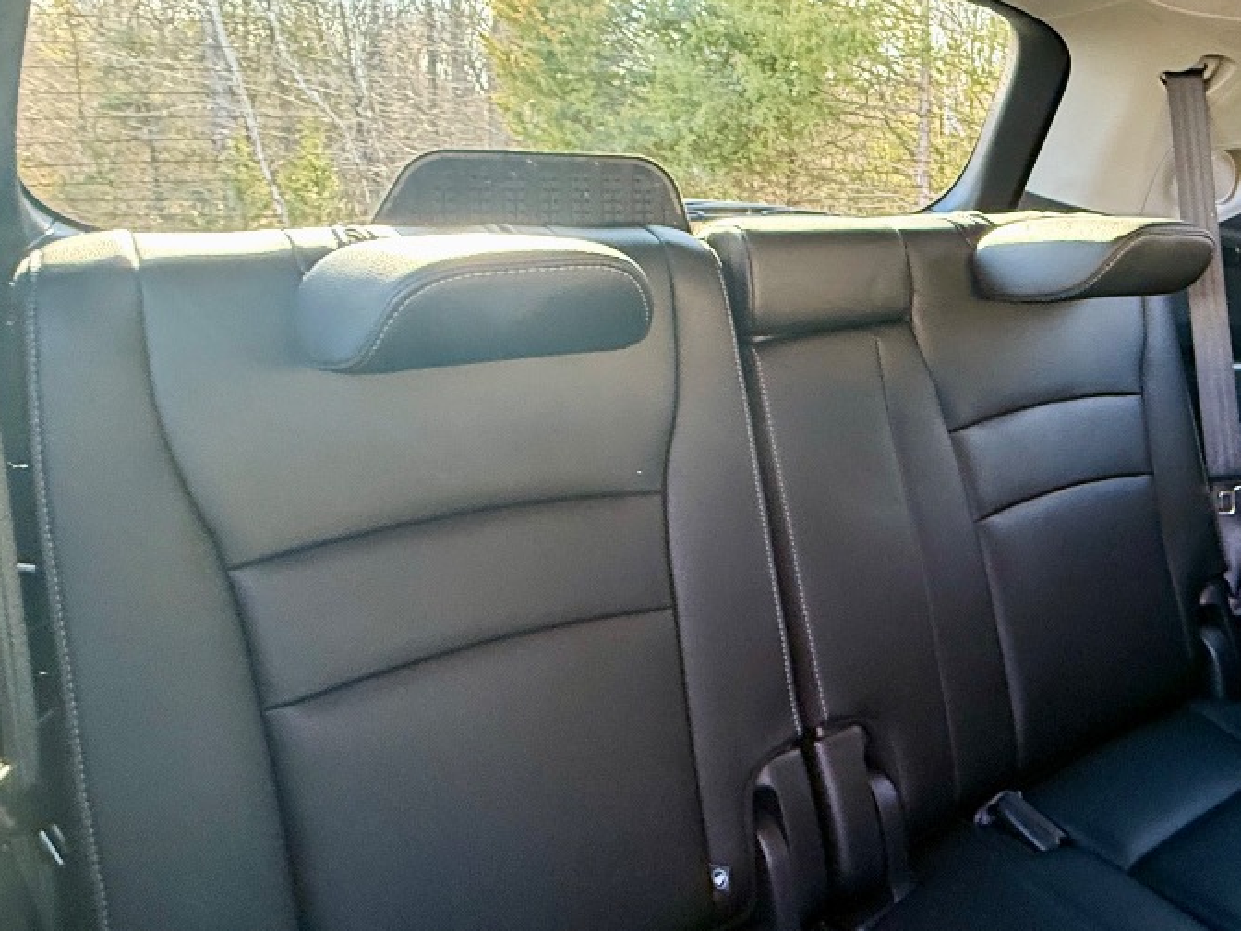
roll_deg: -1.2
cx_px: 970
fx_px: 1076
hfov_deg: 56.2
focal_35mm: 30
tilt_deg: -11.2
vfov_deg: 46.2
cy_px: 331
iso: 400
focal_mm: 2.22
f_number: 2.2
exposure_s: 1/60
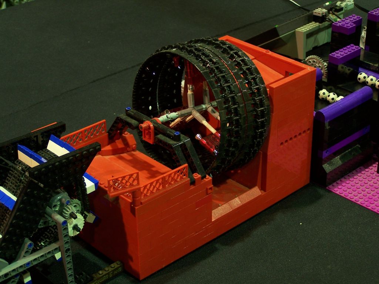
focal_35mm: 75
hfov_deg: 26.0
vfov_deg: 19.6
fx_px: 821
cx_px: 190
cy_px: 142
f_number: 3.2
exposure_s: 1/2
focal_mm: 12.4
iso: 80
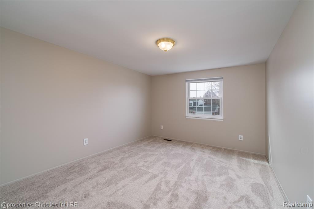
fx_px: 131
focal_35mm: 15
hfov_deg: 100.4
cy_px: 104
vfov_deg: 77.3
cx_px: 157
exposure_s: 1/250
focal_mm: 10
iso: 500
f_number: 6.4
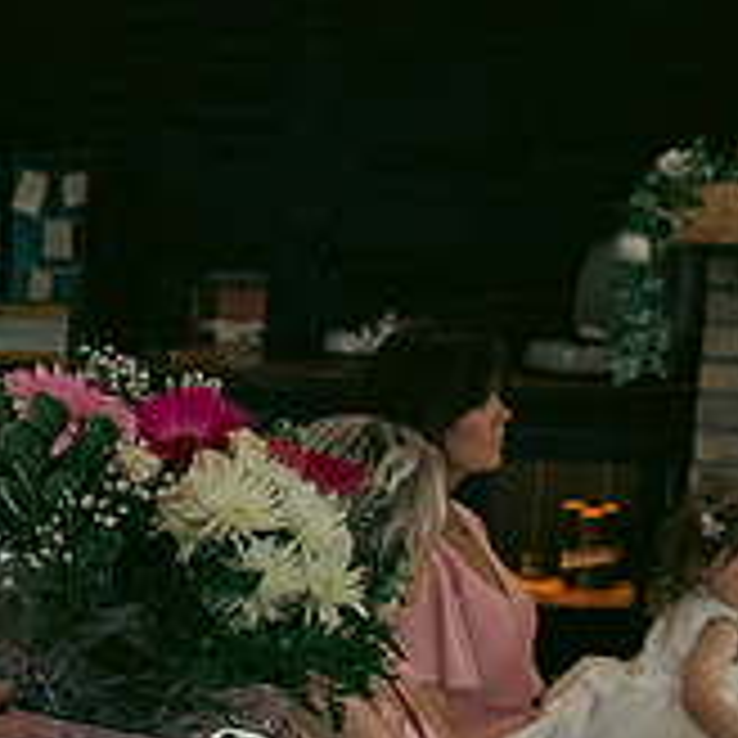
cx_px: -9
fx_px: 2316
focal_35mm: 96
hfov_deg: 17.7
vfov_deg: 17.6
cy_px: 754
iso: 1000
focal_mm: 32
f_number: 3.5
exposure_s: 1/160
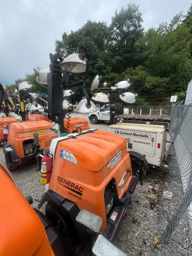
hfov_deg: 85.7
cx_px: 96
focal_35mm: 14
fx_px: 104
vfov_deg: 102.1
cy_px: 128
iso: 40
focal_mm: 2.22
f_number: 2.2
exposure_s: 1/467
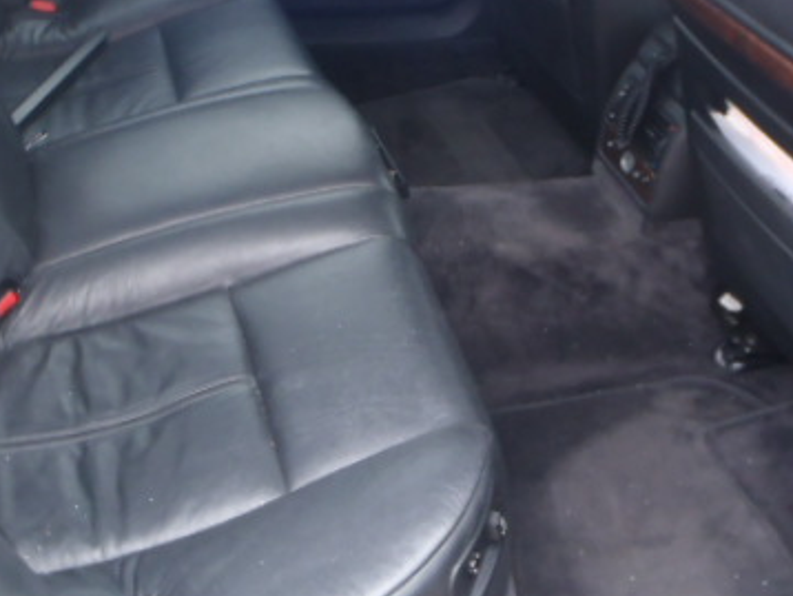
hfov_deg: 38.1
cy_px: 151
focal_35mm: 50
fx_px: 1146
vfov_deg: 28.7
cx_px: 334
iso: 200
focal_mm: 5
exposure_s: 1/5
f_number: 3.5
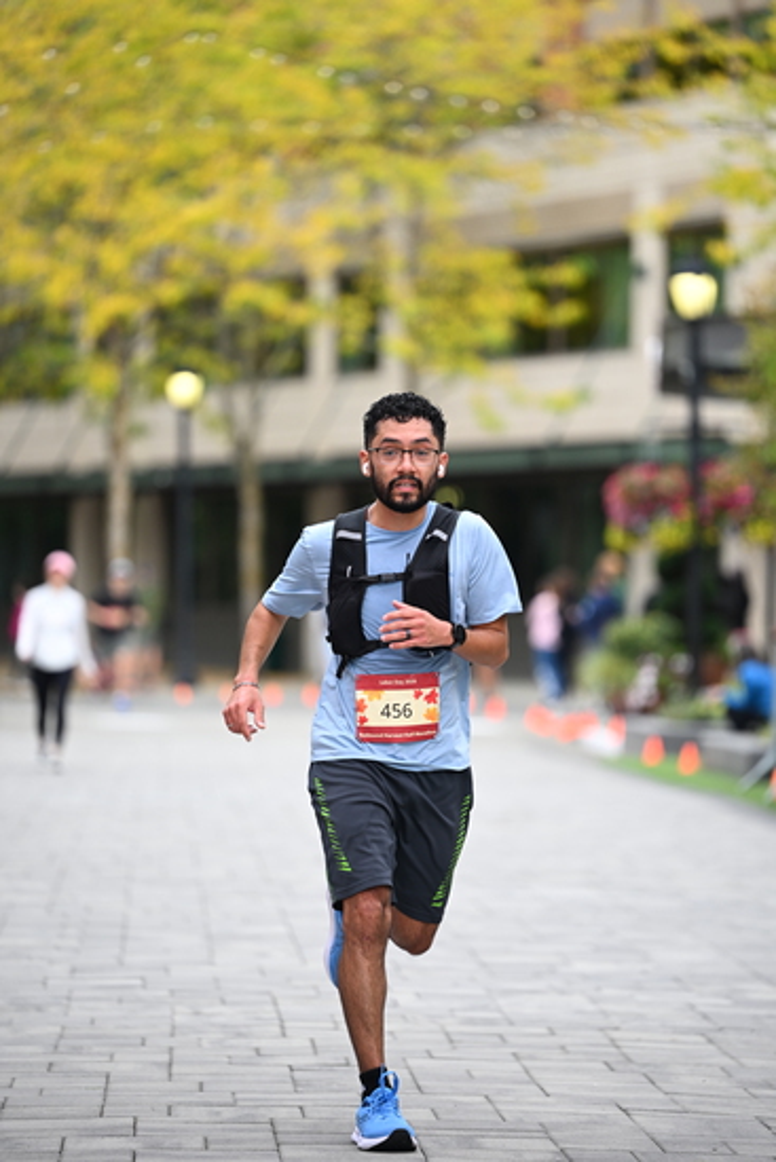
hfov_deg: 8.3
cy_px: 581
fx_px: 5331
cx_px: 388
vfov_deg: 12.4
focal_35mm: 165
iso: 640
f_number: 2.8
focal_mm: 165
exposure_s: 1/1600
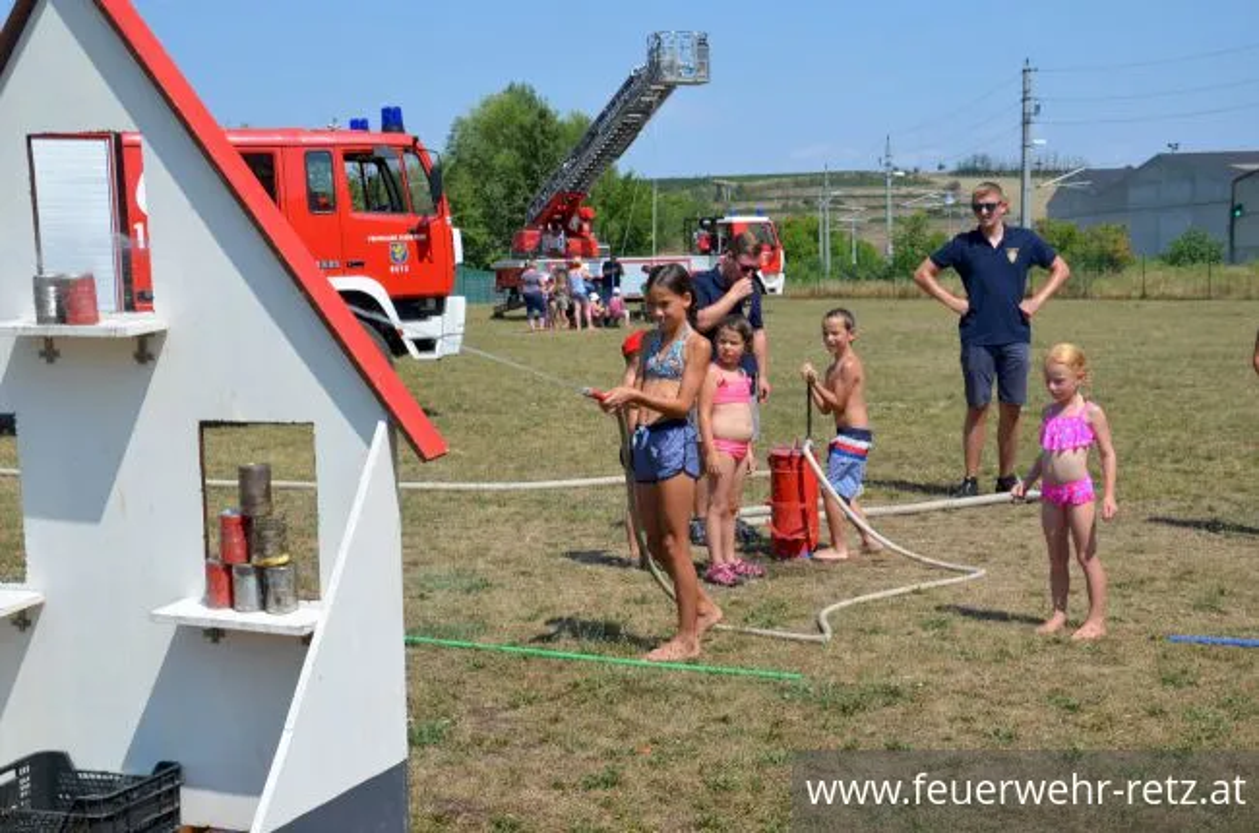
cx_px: 630
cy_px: 416
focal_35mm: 57
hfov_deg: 35.1
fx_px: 1989
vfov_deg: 23.7
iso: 100
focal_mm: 38
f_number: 8
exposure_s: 1/320
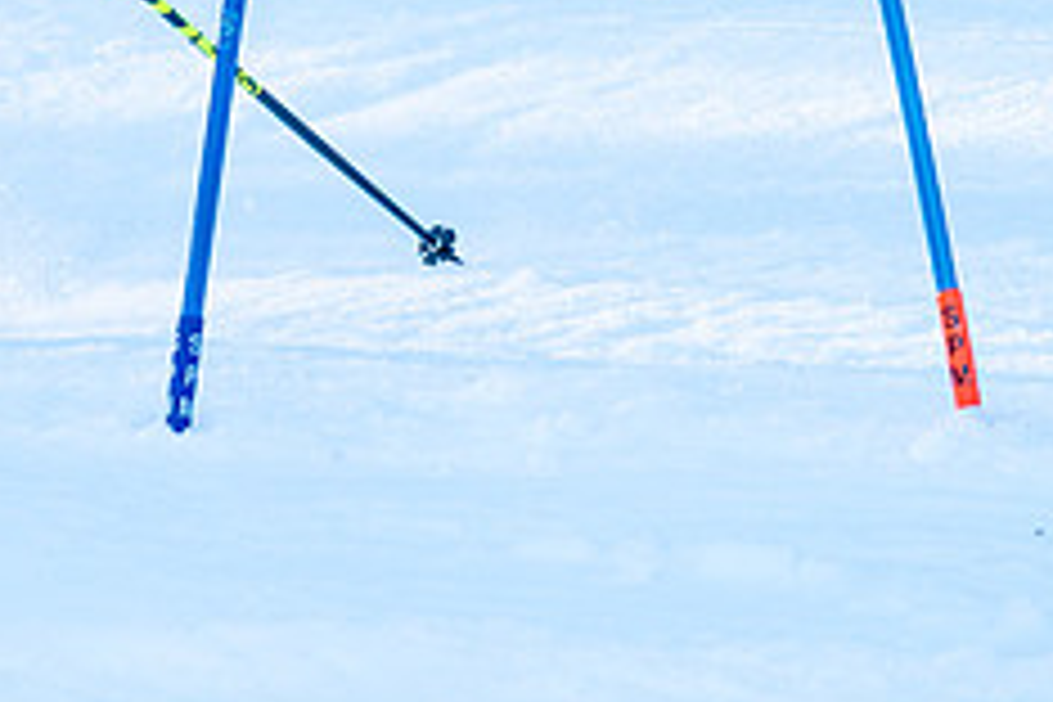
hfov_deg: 1.3
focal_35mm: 1588
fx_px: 46445
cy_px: -5
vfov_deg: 0.9
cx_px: -182
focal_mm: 560
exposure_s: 1/2000
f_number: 8
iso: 2000
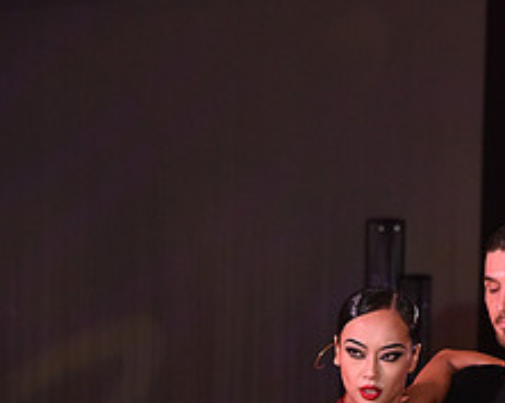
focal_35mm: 258
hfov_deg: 7.5
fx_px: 3851
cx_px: 427
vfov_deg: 5.9
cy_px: 642
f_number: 6.3
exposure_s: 1/320
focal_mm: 105
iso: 2500
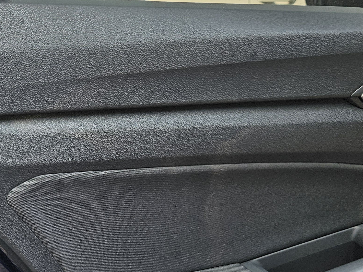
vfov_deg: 24.0
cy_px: 251
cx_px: 128
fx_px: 619
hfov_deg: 32.5
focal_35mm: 59
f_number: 1.8
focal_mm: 5.4
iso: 64
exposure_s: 1/180
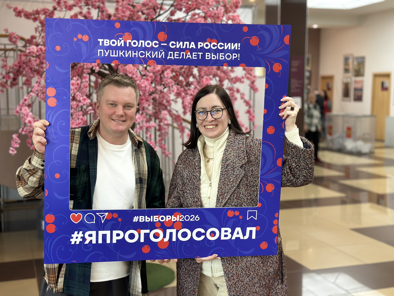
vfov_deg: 30.3
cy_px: 148
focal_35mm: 48
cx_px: 197
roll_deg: -0.1
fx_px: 546
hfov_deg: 39.7
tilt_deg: -6.8
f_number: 1.78
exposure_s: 1/50
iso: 100
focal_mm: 6.86
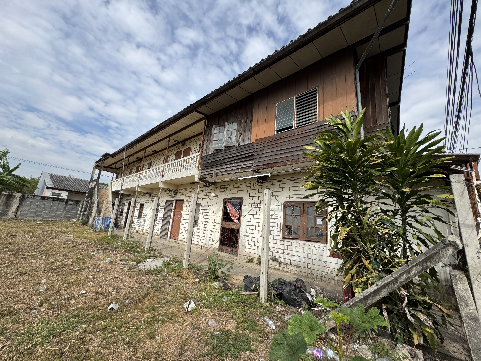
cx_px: 240
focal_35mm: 14
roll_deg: -5.5
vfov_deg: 85.7
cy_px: 180
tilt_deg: +13.1
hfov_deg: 102.1
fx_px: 195
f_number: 2.2
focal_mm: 2.22
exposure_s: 1/1748
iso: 50
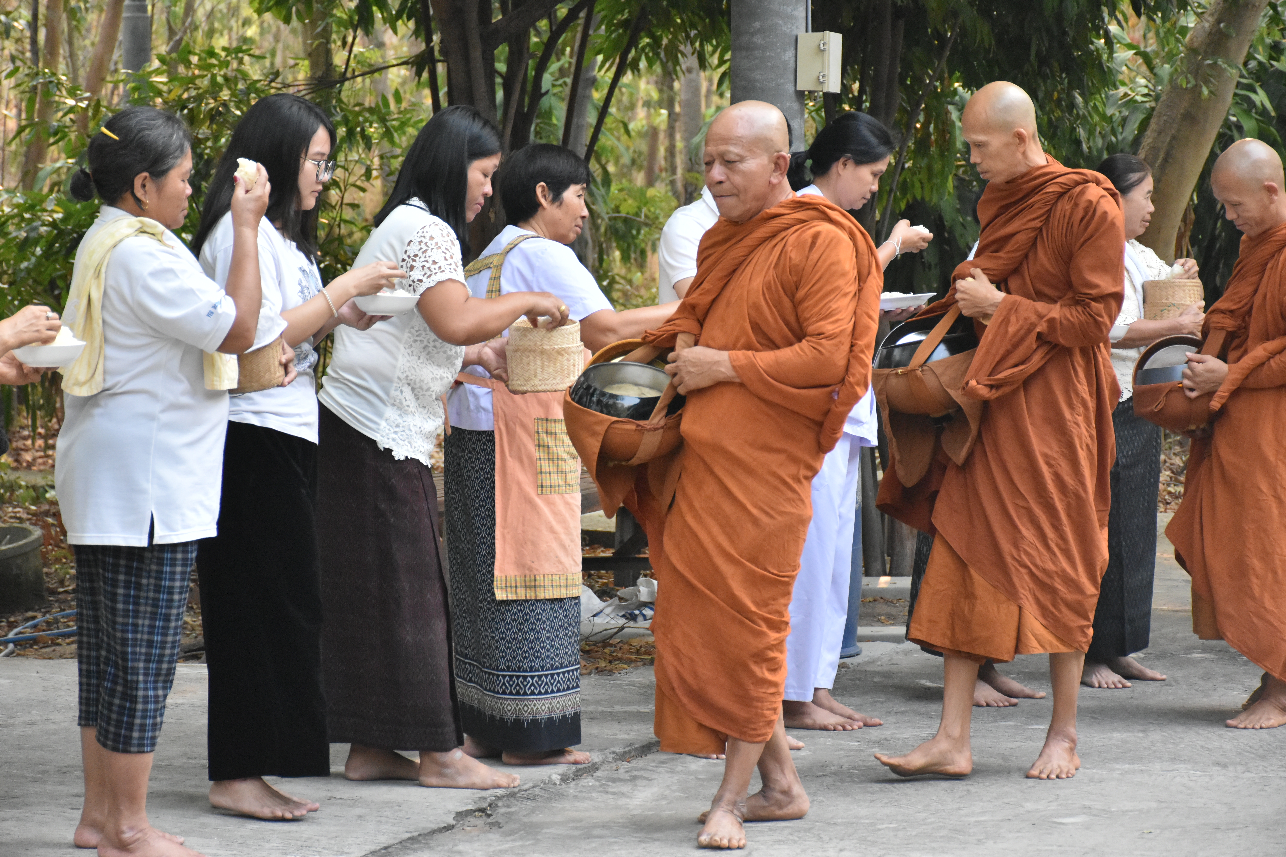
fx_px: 4554
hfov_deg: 16.1
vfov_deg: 10.8
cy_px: 428
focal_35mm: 128
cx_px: 643
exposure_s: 1/500
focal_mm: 85
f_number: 5.6
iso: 2500
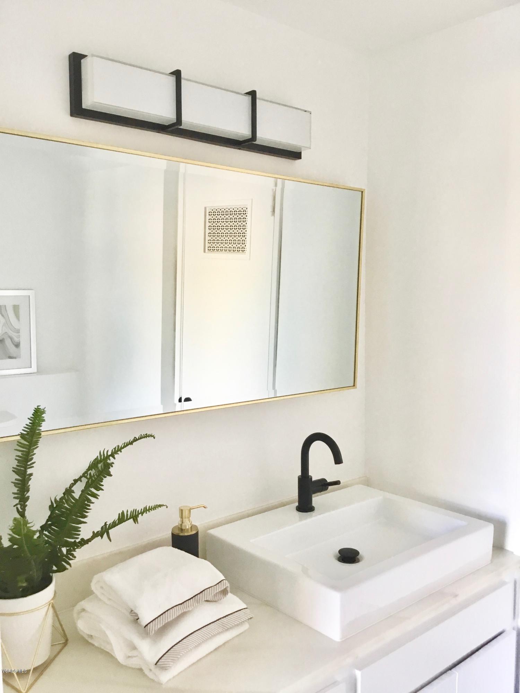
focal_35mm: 31
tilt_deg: -5.6
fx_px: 621
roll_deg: +0.3
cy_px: 346
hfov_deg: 45.4
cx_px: 260
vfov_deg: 58.4
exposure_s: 1/30
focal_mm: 3.3
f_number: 2.4
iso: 64
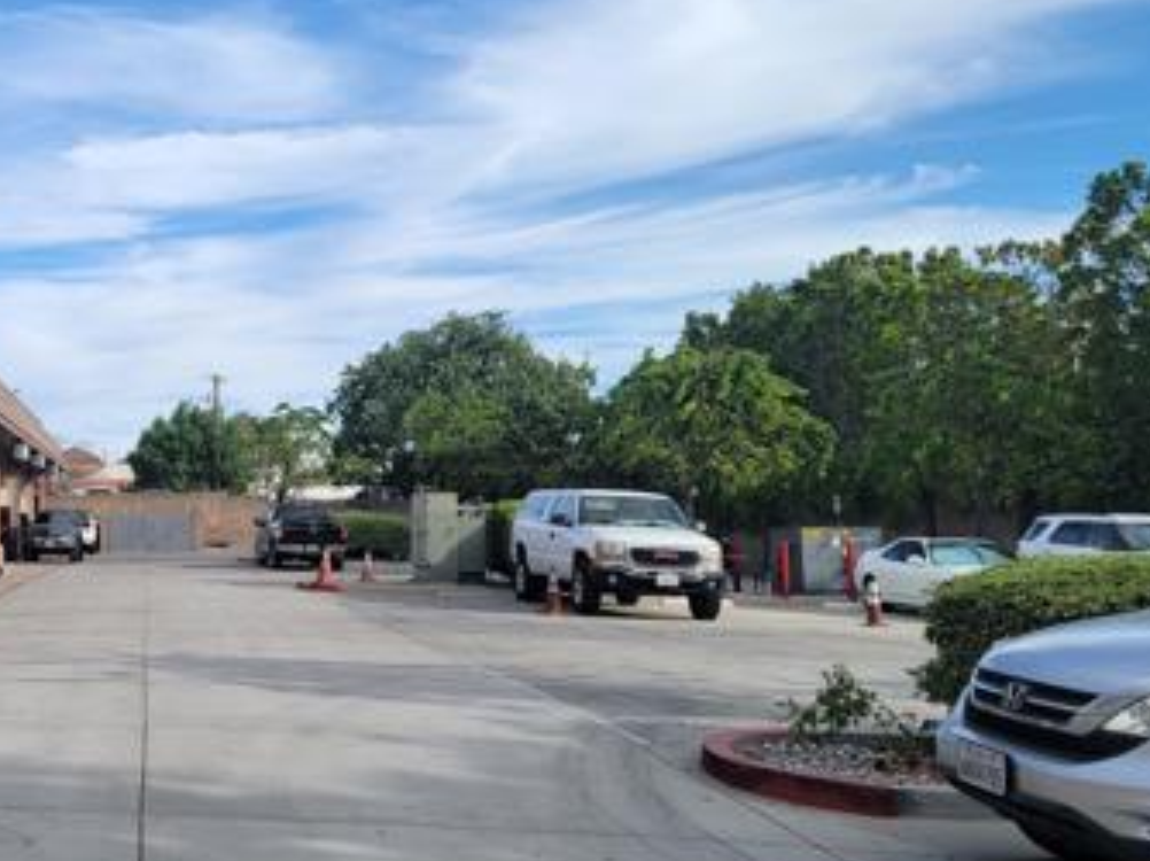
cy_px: 417
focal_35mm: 46
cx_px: 127
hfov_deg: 38.6
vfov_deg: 31.5
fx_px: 1527
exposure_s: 1/786
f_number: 1.8
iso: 16
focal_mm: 6.7
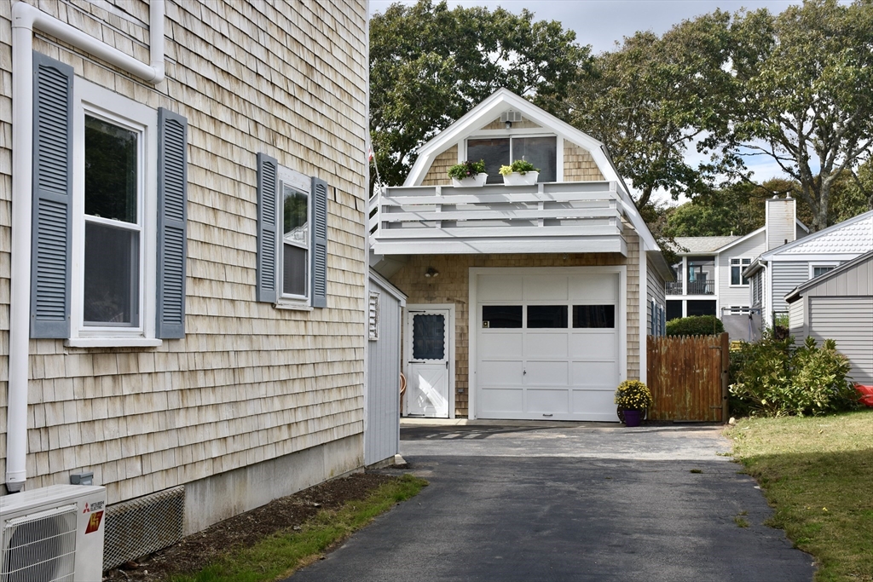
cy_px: 291
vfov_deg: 33.0
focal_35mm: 40
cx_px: 436
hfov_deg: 47.9
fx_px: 982
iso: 250
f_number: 8
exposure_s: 1/500
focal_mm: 27
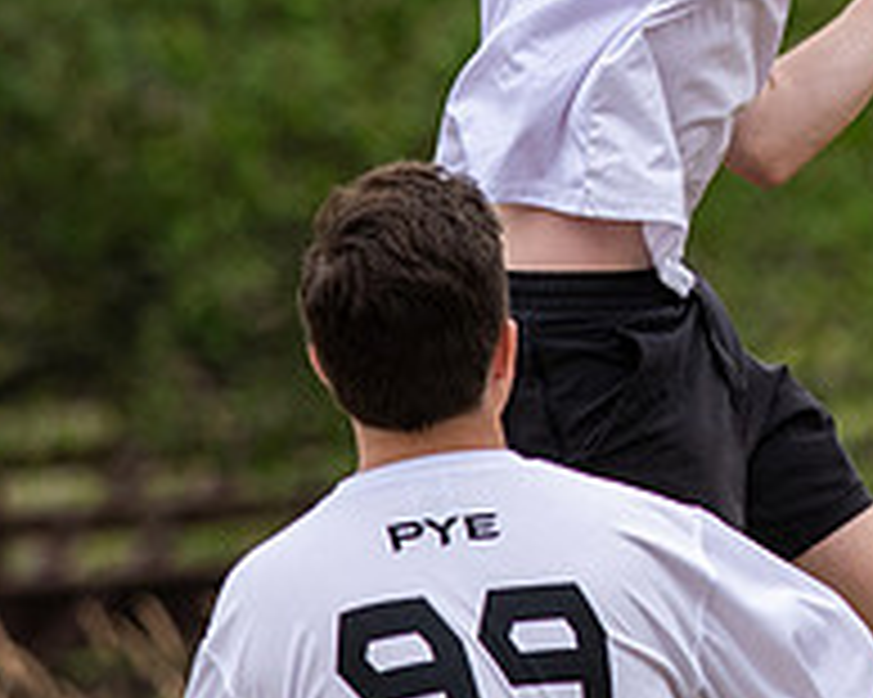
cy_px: -165
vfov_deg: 0.8
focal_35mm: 1898
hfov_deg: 1.0
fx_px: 49015
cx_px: 1180
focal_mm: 300
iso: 400
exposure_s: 1/2000
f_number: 5
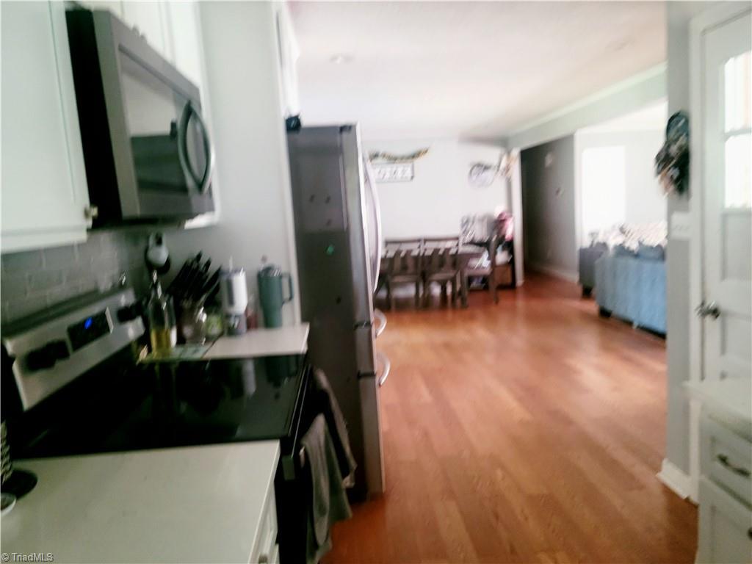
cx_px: 376
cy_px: 282
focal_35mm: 28
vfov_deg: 49.7
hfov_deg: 63.4
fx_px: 608
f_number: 2
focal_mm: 5.9
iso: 320
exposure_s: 1/40
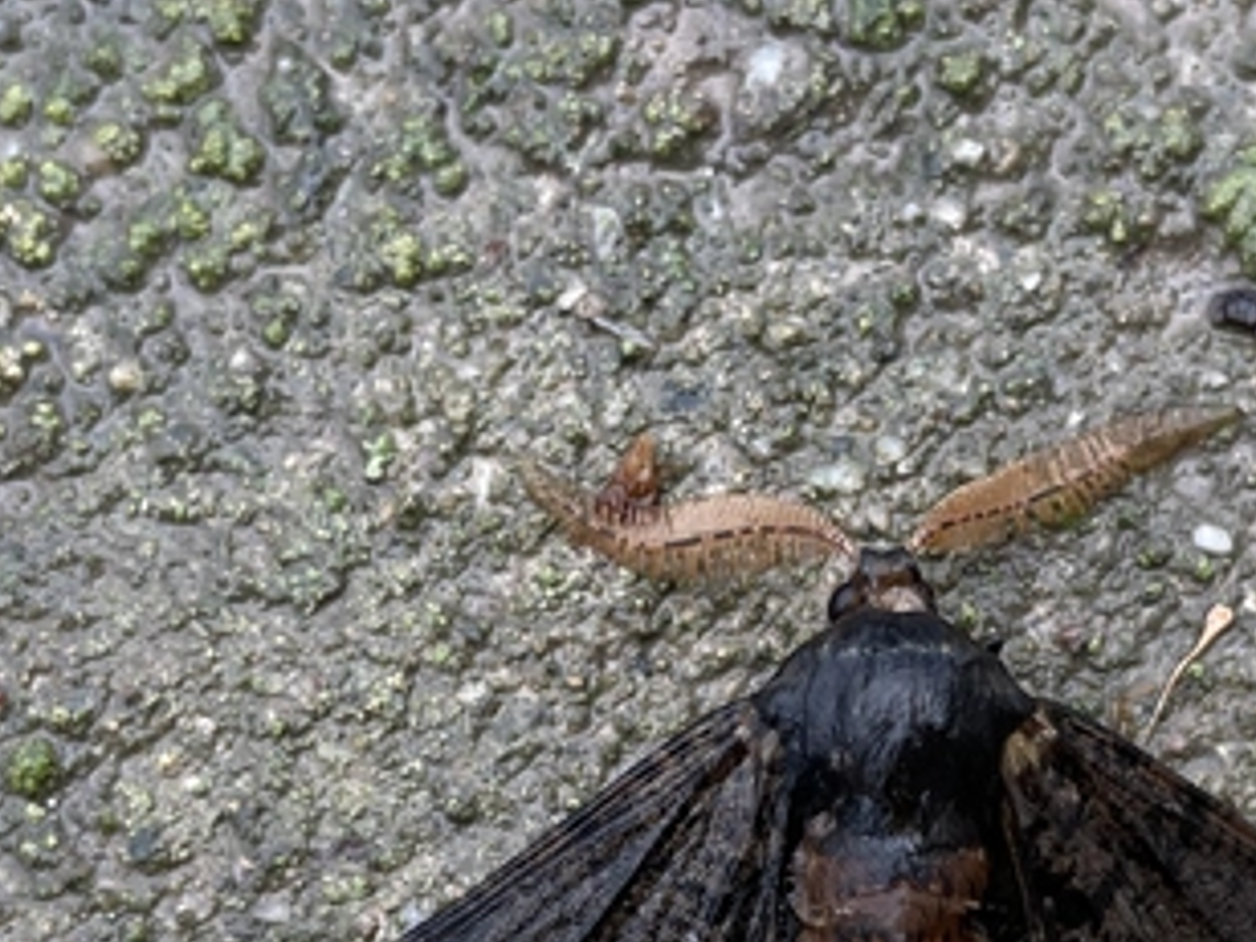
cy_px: 791
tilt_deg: -84.0
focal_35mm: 54
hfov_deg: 34.5
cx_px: 991
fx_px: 1959
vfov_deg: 26.4
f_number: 1.6
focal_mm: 4.2
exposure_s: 1/183
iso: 40
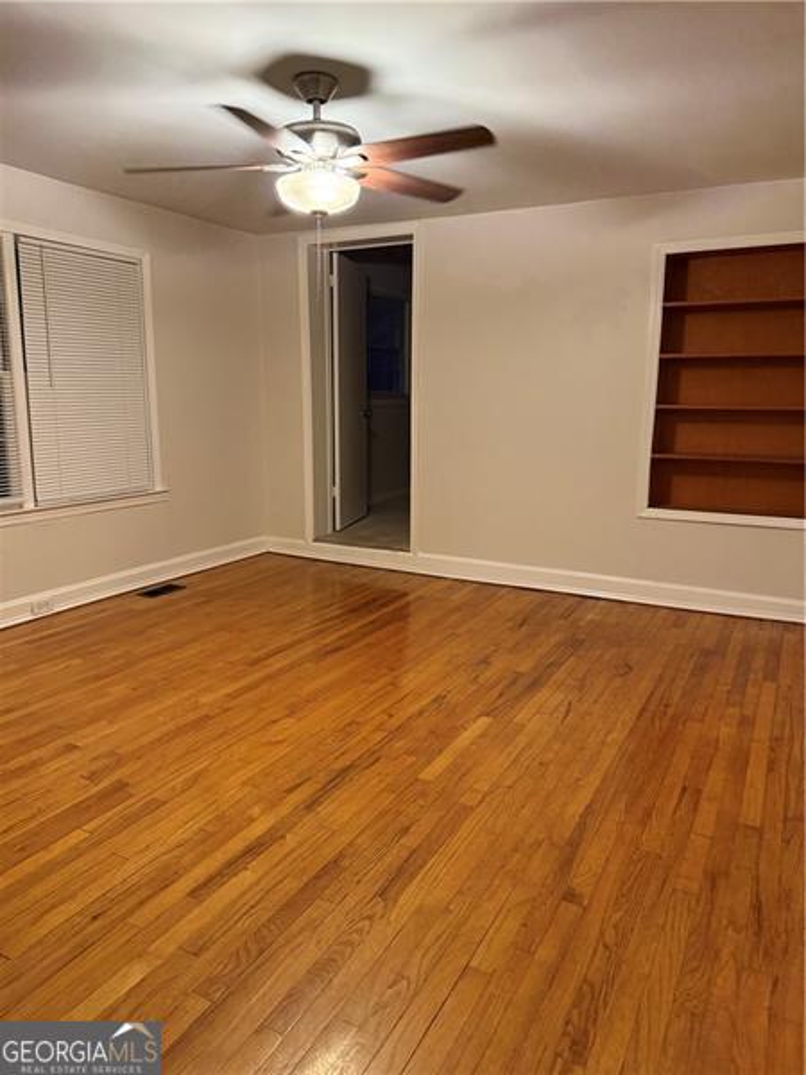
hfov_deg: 56.8
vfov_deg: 71.6
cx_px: 403
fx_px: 745
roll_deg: -1.0
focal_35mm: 24
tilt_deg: -11.3
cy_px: 538
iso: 500
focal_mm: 6.76
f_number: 1.78
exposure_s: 1/60
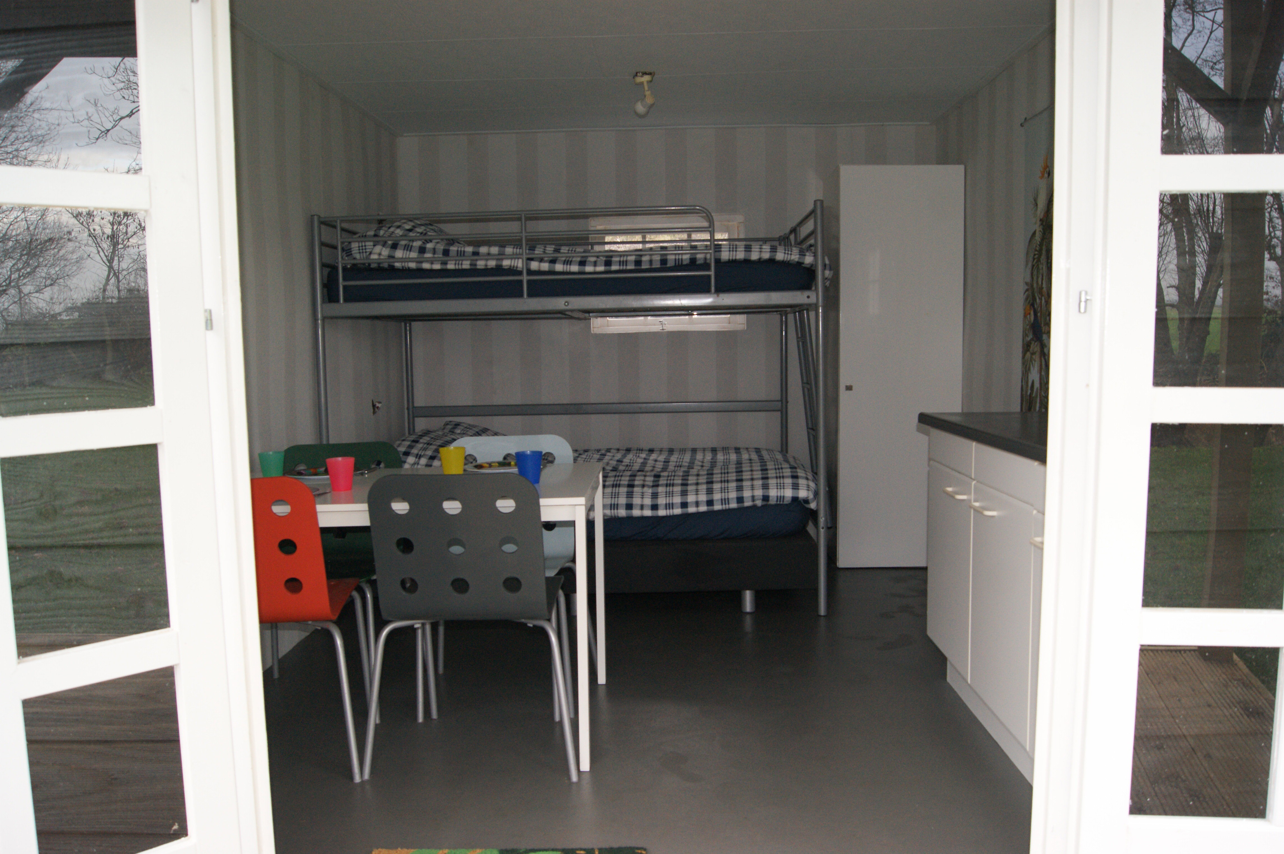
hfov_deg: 67.4
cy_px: 427
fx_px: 962
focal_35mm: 27
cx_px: 642
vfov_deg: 47.9
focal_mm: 18
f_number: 5.6
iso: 400
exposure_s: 1/60
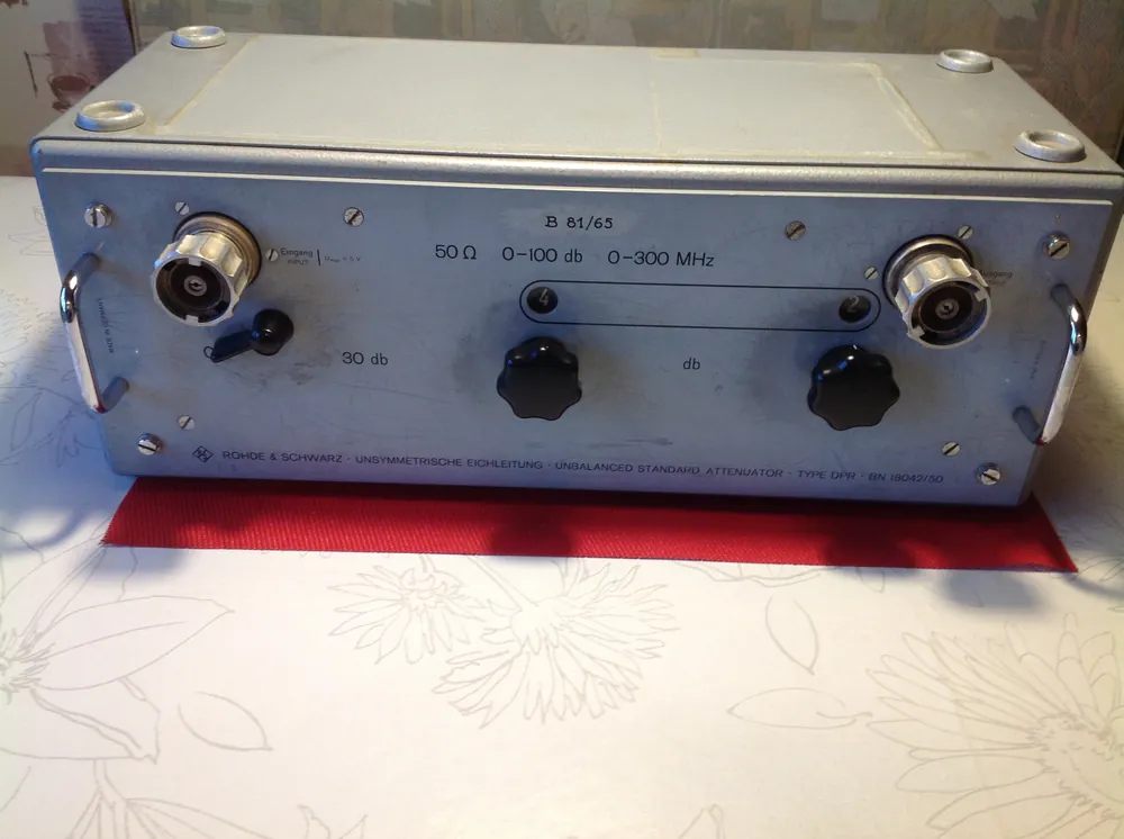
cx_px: 562
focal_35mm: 35
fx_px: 1134
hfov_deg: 52.7
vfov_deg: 40.6
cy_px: 420
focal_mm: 4.28
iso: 80
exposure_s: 1/15
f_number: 2.4
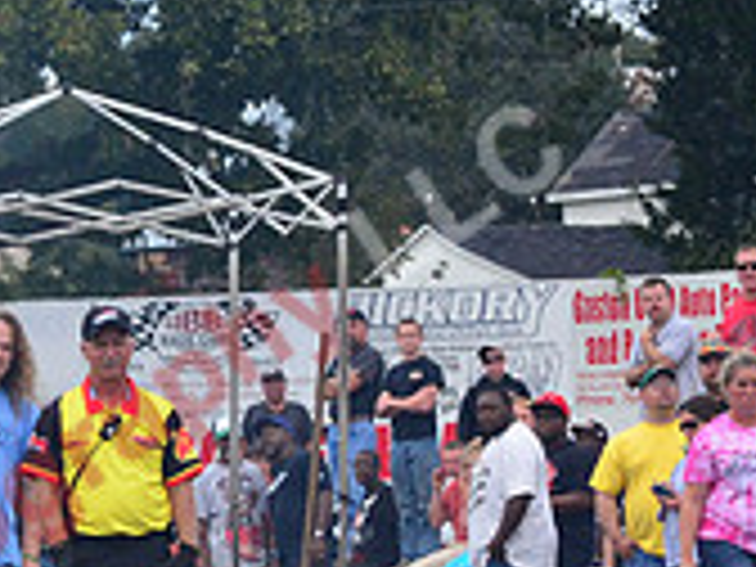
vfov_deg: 3.3
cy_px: 680
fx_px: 9762
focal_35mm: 447
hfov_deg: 4.4
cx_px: -212
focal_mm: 90
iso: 1000
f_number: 8
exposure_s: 1/1000
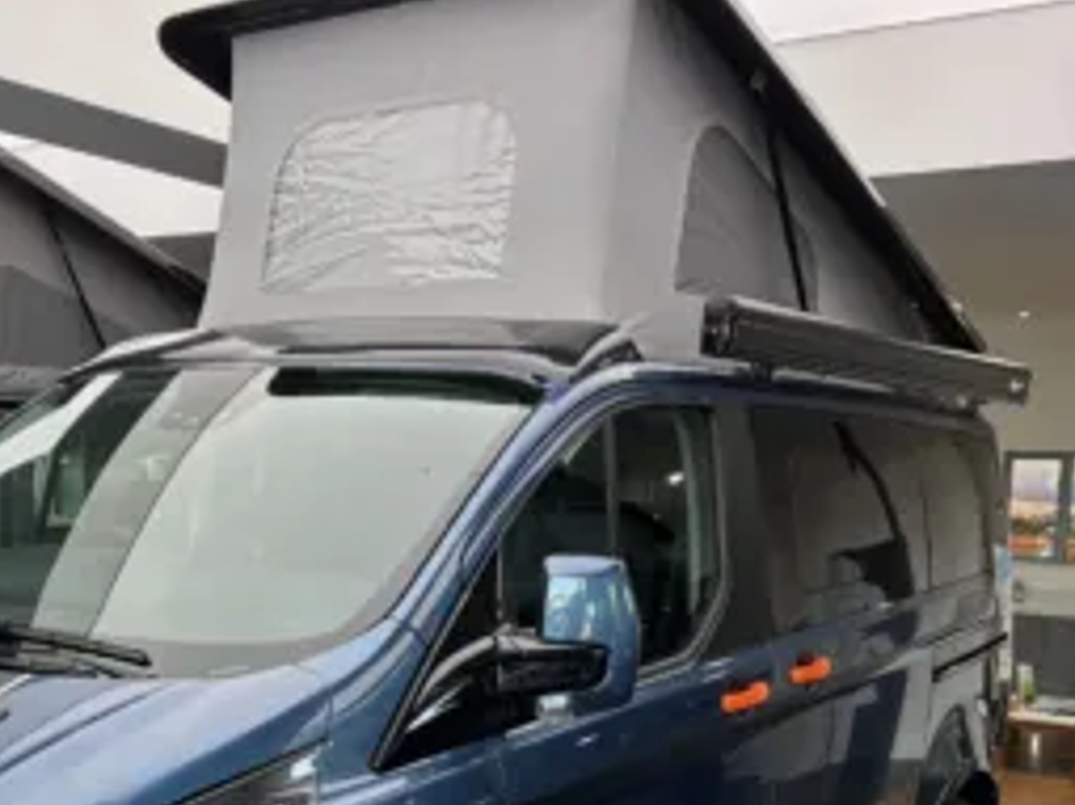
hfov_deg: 37.0
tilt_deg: -6.9
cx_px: 341
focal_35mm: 51
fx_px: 1583
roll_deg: -2.3
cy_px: 664
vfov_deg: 27.9
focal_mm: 5.96
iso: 64
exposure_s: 1/100
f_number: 1.6
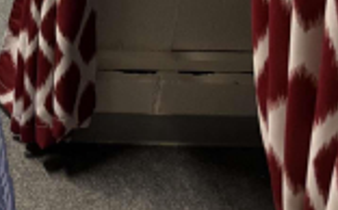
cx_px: -218
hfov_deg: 16.7
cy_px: -175
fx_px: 1003
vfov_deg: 11.1
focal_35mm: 109
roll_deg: +0.8
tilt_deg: -22.4
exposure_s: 1/60
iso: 500
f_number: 1.78
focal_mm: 6.76
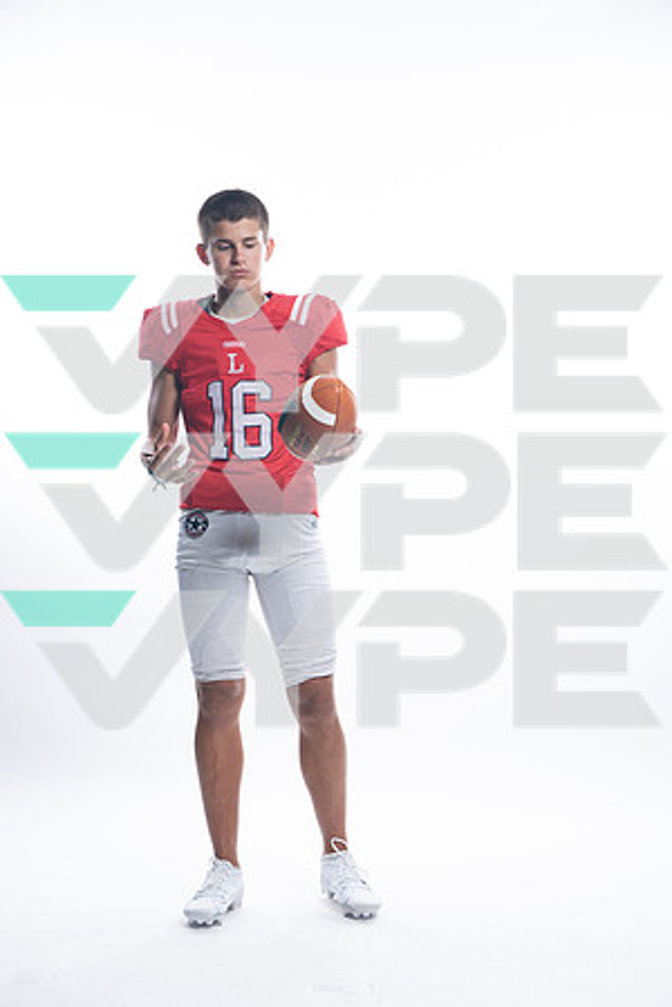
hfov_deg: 17.7
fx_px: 2156
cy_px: 504
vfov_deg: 26.3
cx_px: 336
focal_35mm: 77
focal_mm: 77
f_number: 5.6
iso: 200
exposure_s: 1/250
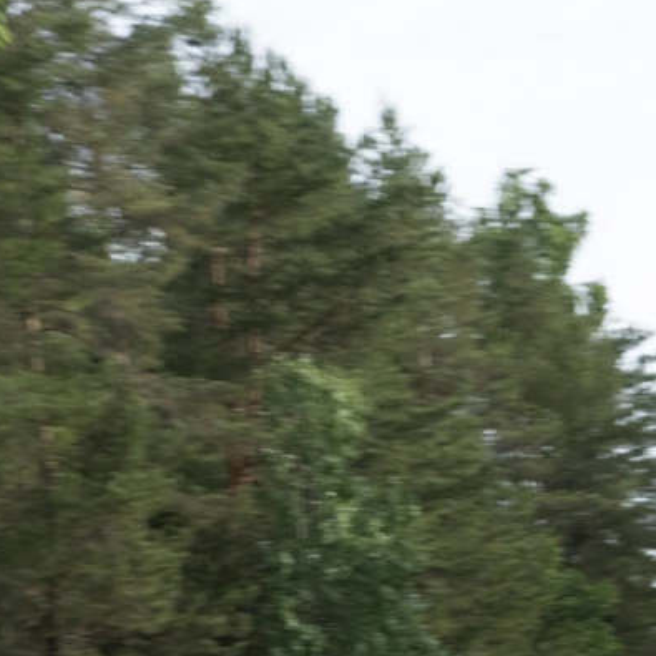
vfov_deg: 8.2
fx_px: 4288
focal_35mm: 200
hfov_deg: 8.5
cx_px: 1008
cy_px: 1442
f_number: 11
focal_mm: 31
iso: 200
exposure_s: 1/25
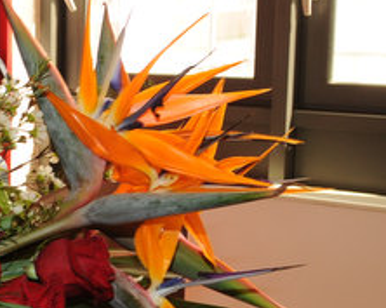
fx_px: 1187
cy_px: 180
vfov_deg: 14.8
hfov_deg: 14.8
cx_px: -412
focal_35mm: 104
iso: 1000
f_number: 6.3
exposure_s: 1/50
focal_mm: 24
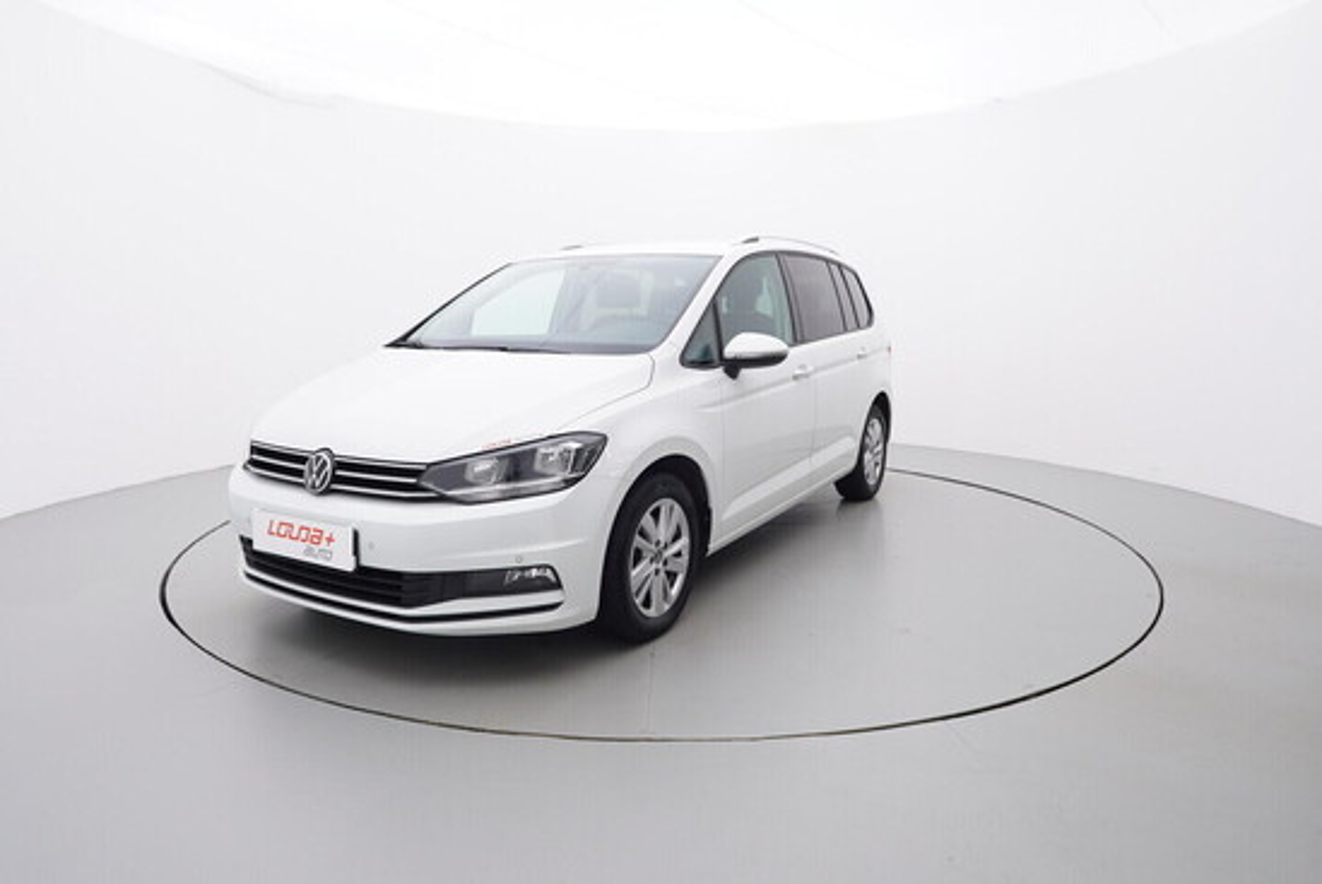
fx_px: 827
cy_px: 442
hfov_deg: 77.3
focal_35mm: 22
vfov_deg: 56.2
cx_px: 661
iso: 200
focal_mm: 15
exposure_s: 1/80
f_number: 5
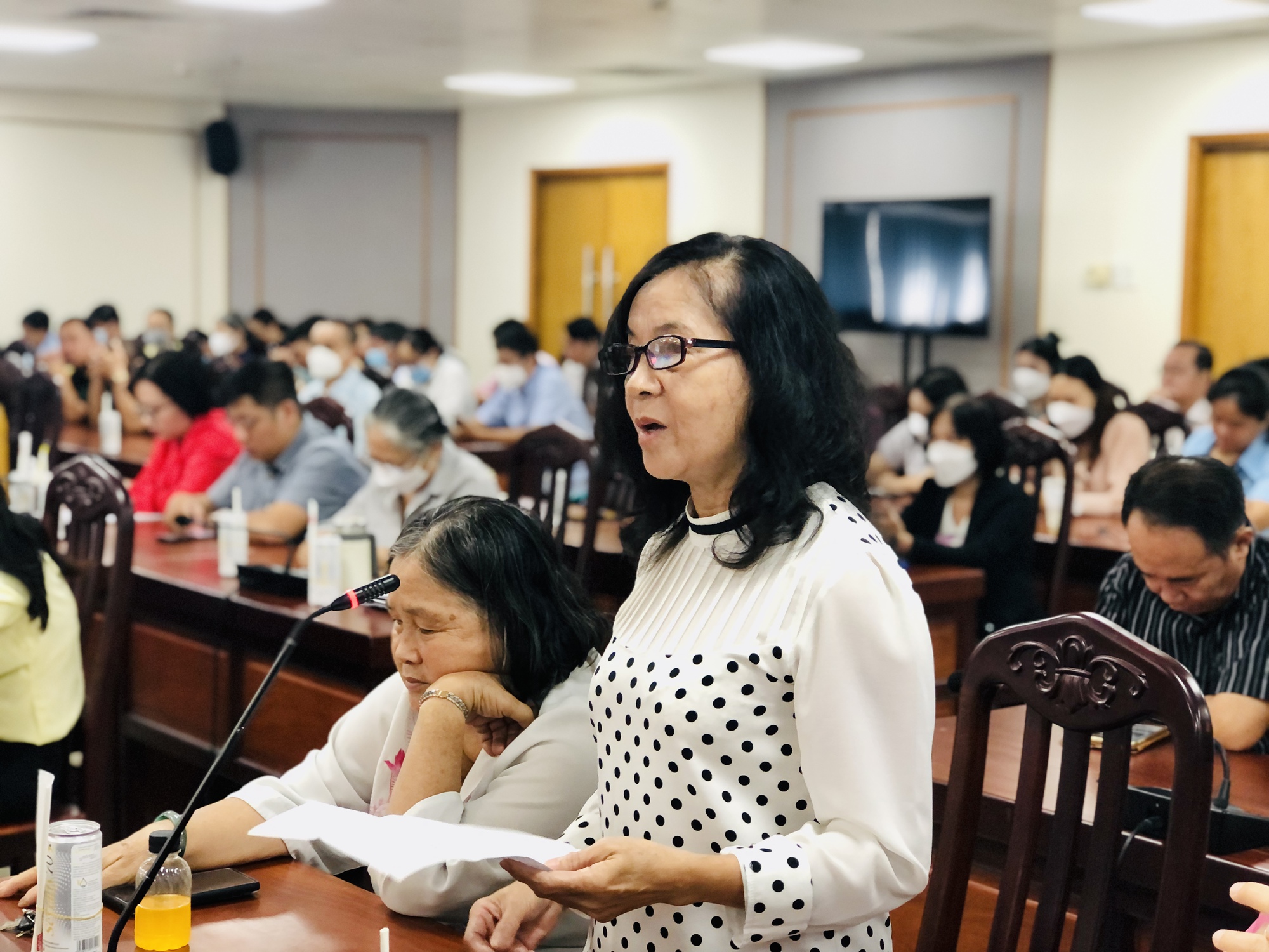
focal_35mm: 57
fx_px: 2090
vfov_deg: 25.7
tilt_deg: -6.0
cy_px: 476
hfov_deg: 33.8
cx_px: 634
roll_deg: -0.4
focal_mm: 6.6
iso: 250
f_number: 2.8
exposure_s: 1/33
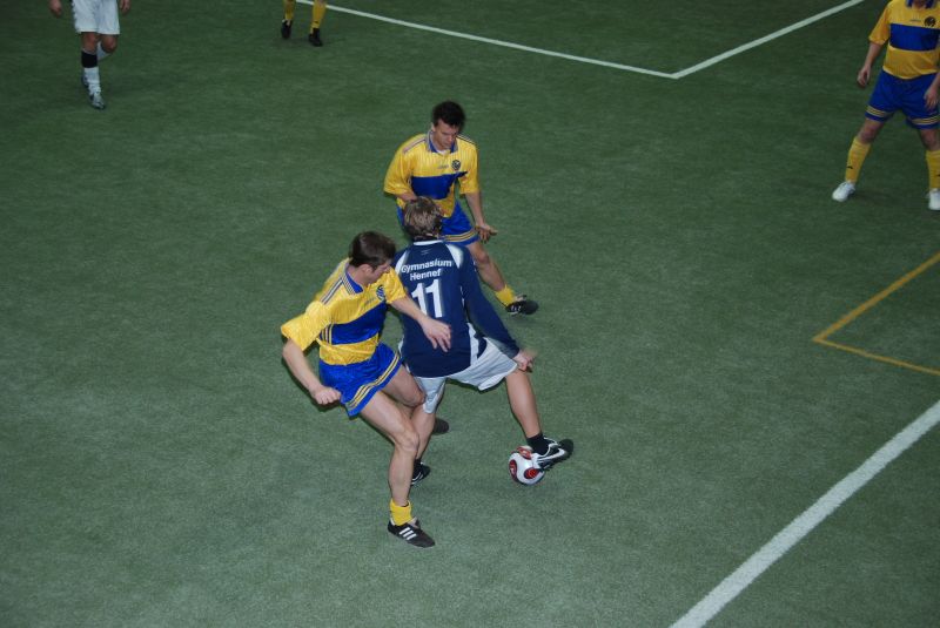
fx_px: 1882
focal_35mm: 72
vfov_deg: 19.0
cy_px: 314
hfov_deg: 28.0
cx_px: 470
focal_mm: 48
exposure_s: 1/60
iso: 400
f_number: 4.8
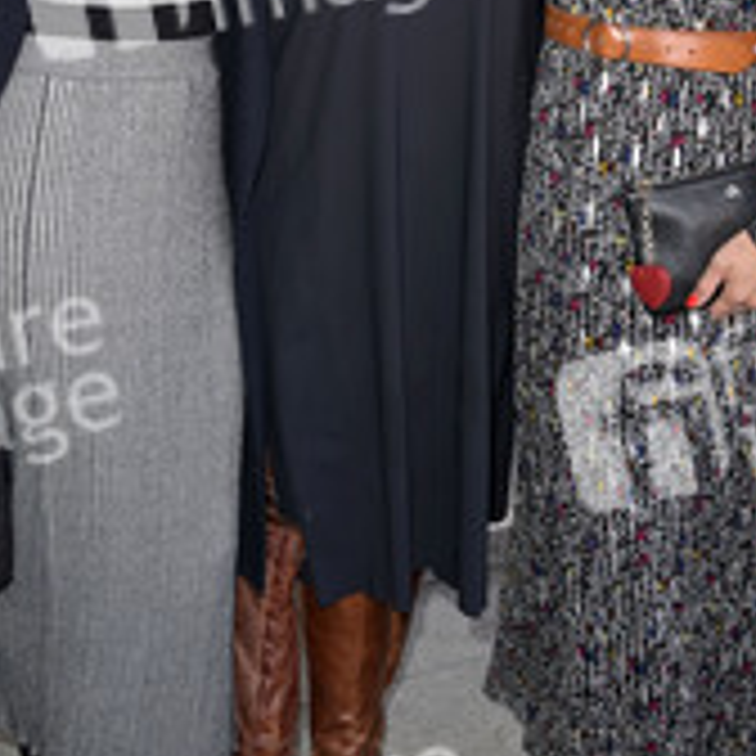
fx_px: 1804
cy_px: 180
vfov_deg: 23.4
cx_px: 378
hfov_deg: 23.7
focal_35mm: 73
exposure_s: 1/200
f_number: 4
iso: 500
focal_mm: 36
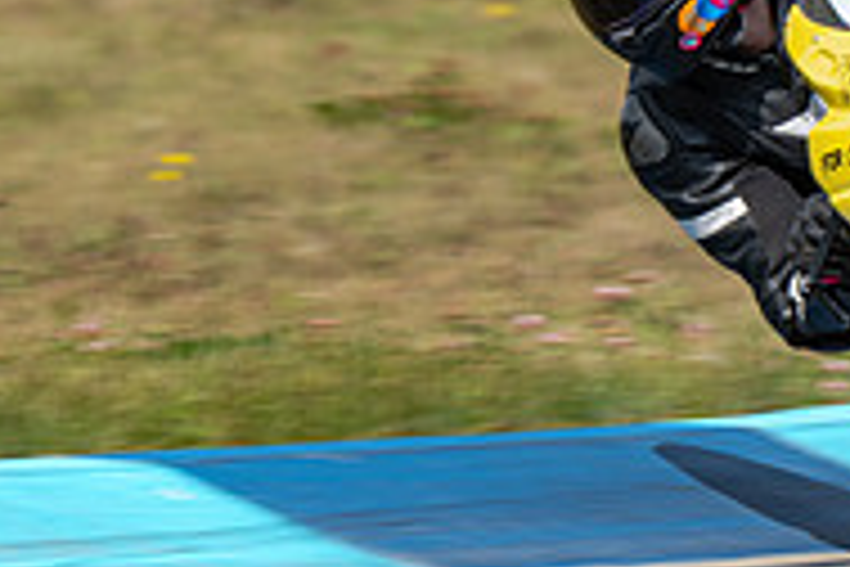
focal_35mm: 1840
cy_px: 259
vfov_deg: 0.7
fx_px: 43441
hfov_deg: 1.1
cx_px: 926
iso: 64
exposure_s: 1/160
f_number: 11
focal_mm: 600
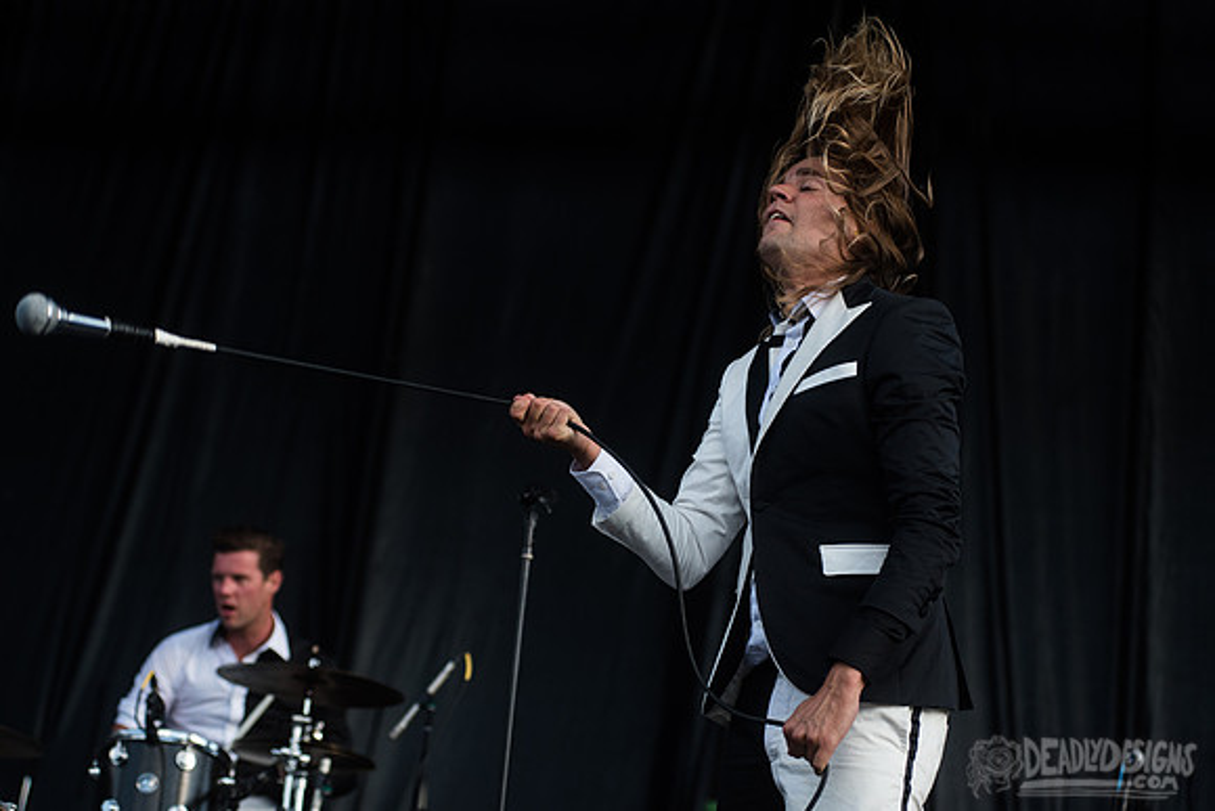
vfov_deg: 16.3
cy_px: 389
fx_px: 2838
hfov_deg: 24.2
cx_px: 638
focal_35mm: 84
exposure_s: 1/2000
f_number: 4
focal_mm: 80
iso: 250
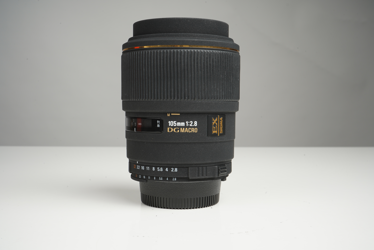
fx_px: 457
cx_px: 187
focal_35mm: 44
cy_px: 125
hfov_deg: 44.5
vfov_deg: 30.5
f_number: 20
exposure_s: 1/160
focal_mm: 44
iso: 200
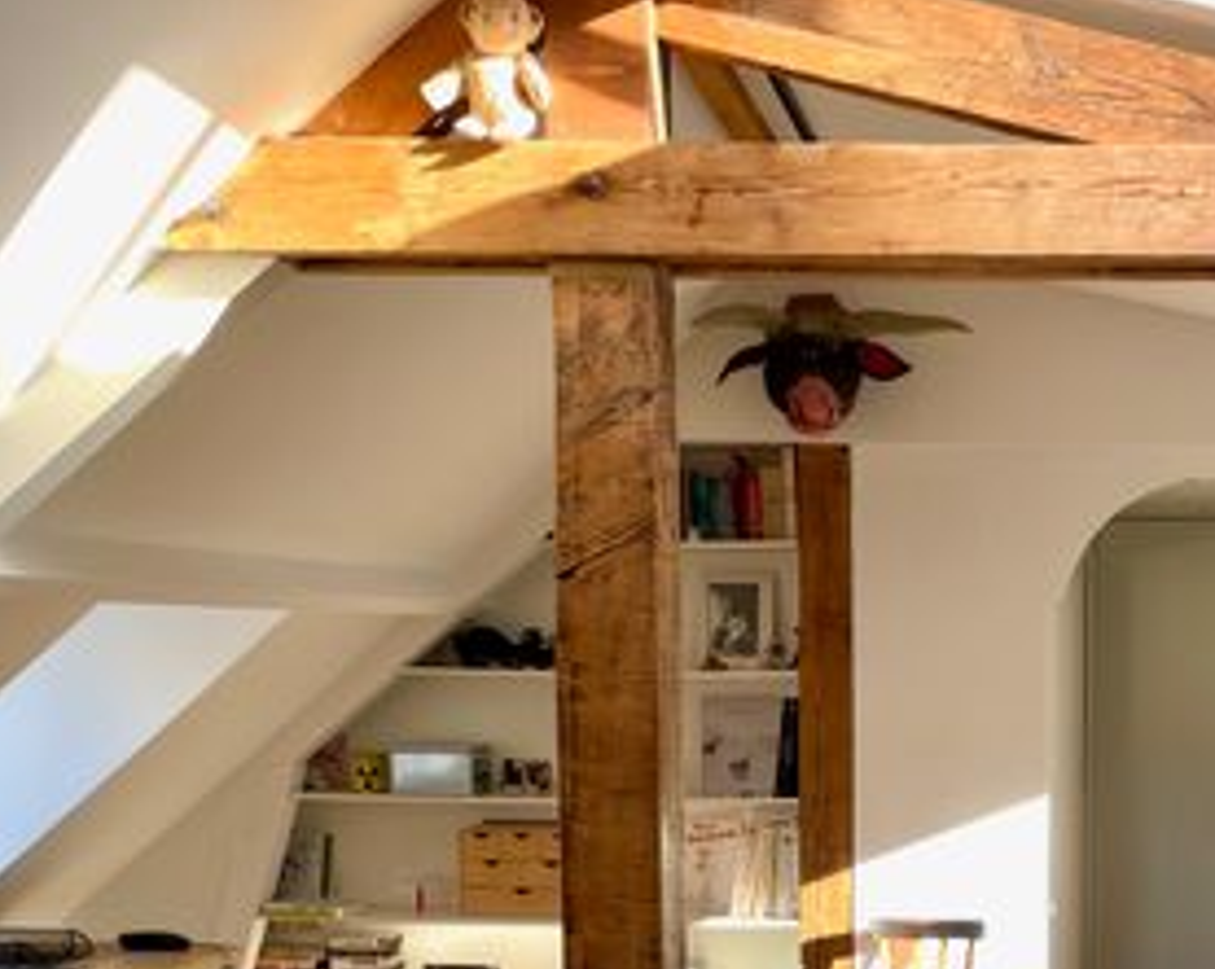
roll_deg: -0.7
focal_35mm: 55
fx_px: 1976
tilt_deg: -6.2
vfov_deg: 26.7
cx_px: 1097
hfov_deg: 32.5
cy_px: 868
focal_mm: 4.2
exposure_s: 1/121
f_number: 1.6
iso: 50
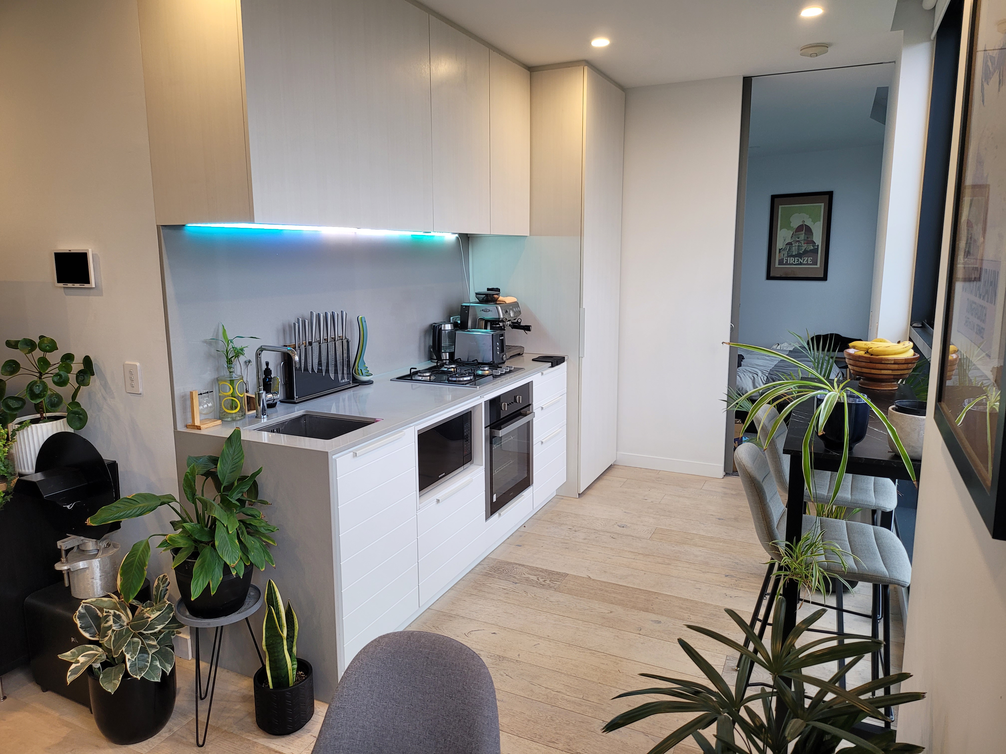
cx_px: 503
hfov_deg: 67.3
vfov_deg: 53.1
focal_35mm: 26
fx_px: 756
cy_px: 377
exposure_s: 1/100
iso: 100
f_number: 1.8
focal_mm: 5
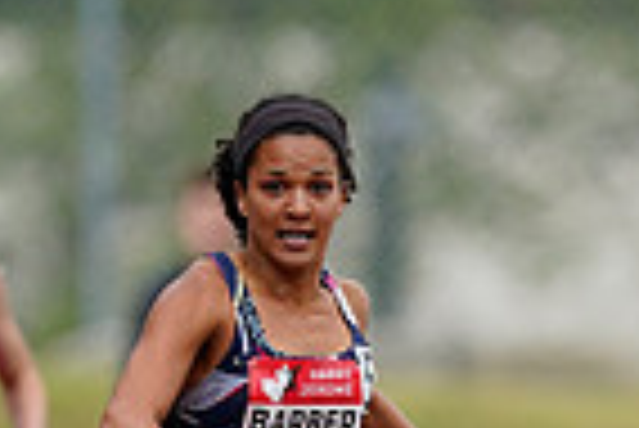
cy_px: 547
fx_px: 43478
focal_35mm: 2447
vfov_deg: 0.6
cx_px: 536
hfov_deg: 0.8
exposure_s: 1/640
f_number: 5
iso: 400
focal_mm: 600
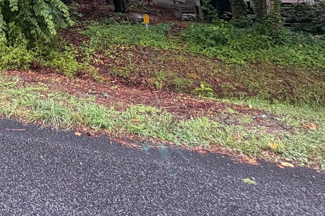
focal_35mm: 39
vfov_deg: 26.0
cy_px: -102
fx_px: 352
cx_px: -57
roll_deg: -1.2
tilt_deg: +12.7
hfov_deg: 38.2
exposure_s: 1/99
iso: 160
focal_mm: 2.22
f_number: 2.2
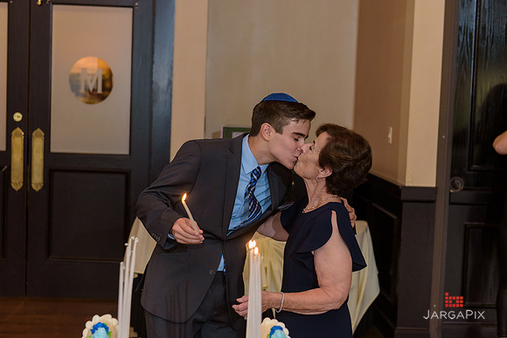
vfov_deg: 23.4
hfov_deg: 34.5
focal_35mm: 58
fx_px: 817
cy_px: 169
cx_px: 254
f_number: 3.2
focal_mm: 58
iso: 1600
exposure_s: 1/125
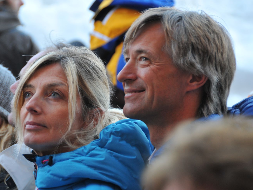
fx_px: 1681
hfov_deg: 8.6
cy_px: 95
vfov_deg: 6.5
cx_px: 113
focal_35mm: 230
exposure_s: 1/50
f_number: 5.6
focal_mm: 130
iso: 400
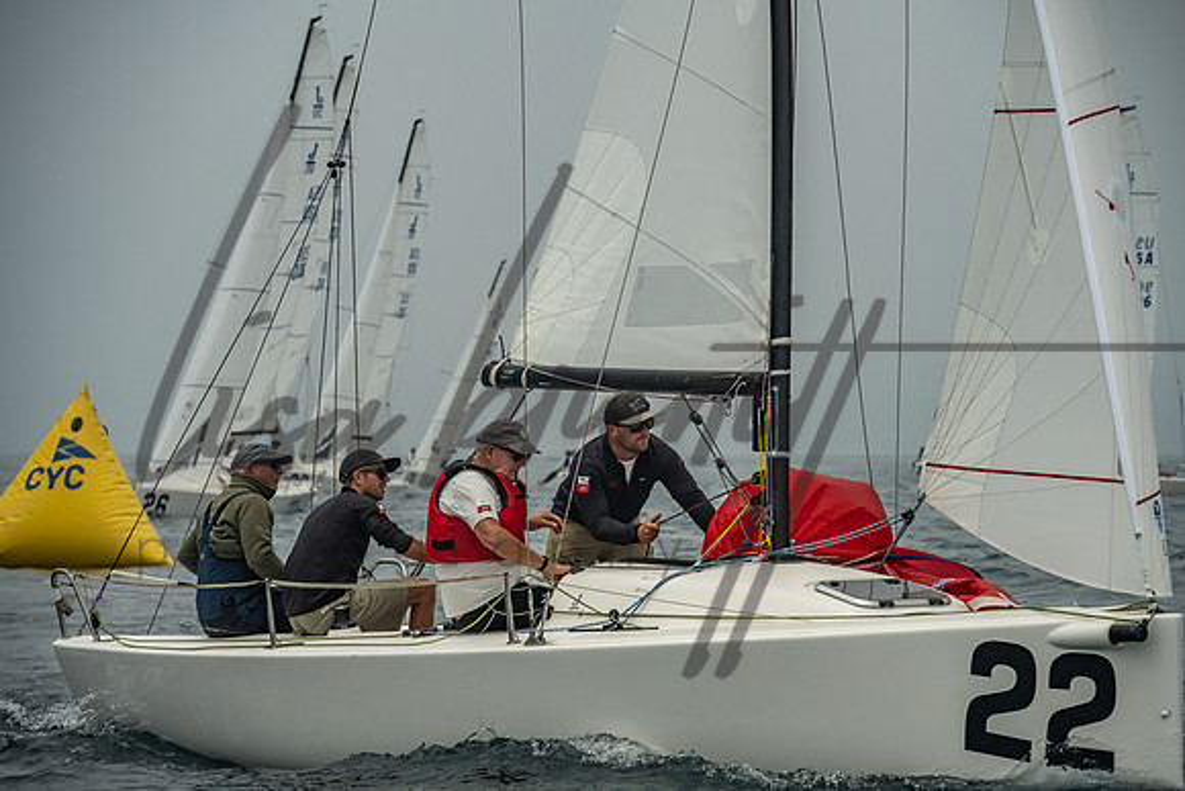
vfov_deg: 6.9
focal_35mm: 200
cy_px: 396
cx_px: 592
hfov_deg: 10.3
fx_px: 6585
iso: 800
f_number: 9
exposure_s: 1/3200
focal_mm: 200
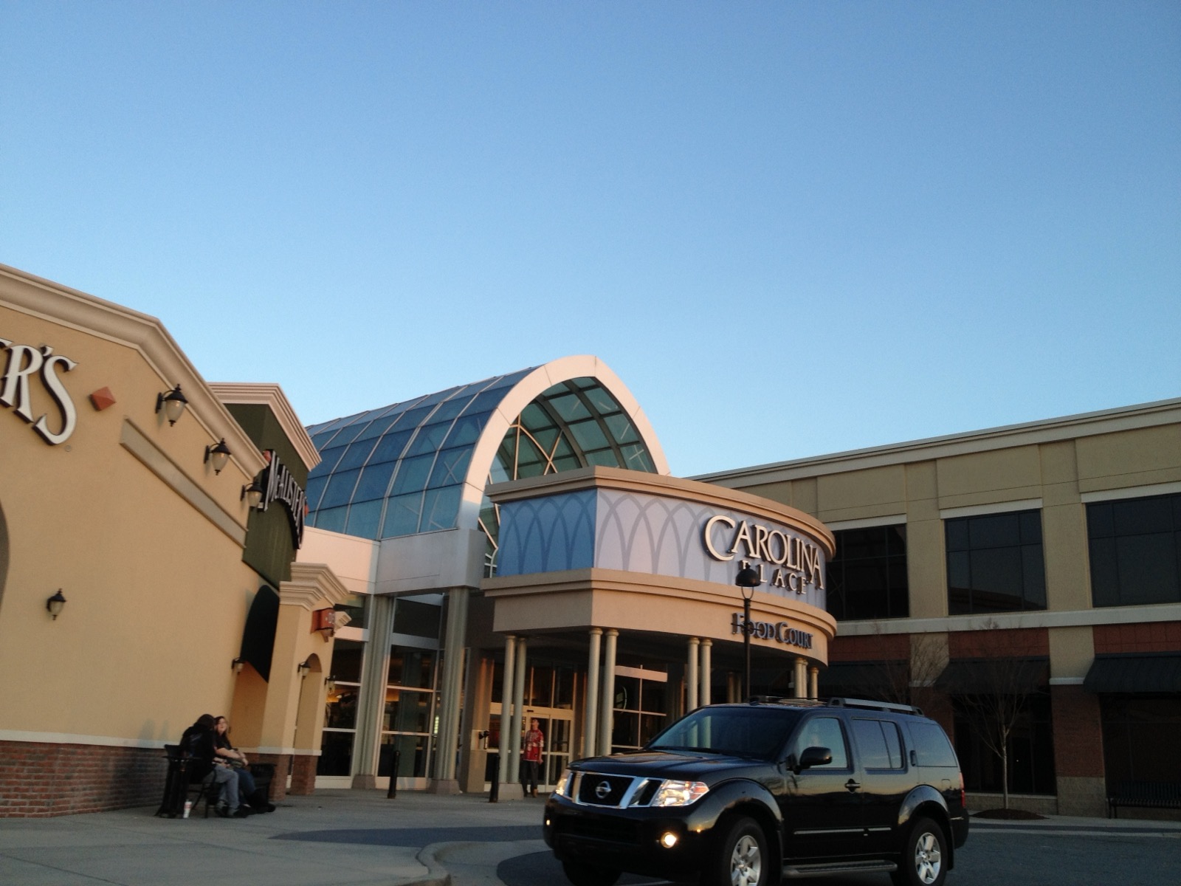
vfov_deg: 40.7
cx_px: 590
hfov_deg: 52.6
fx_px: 1194
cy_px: 443
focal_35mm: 35
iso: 64
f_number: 2.4
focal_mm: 4.28
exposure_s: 1/145
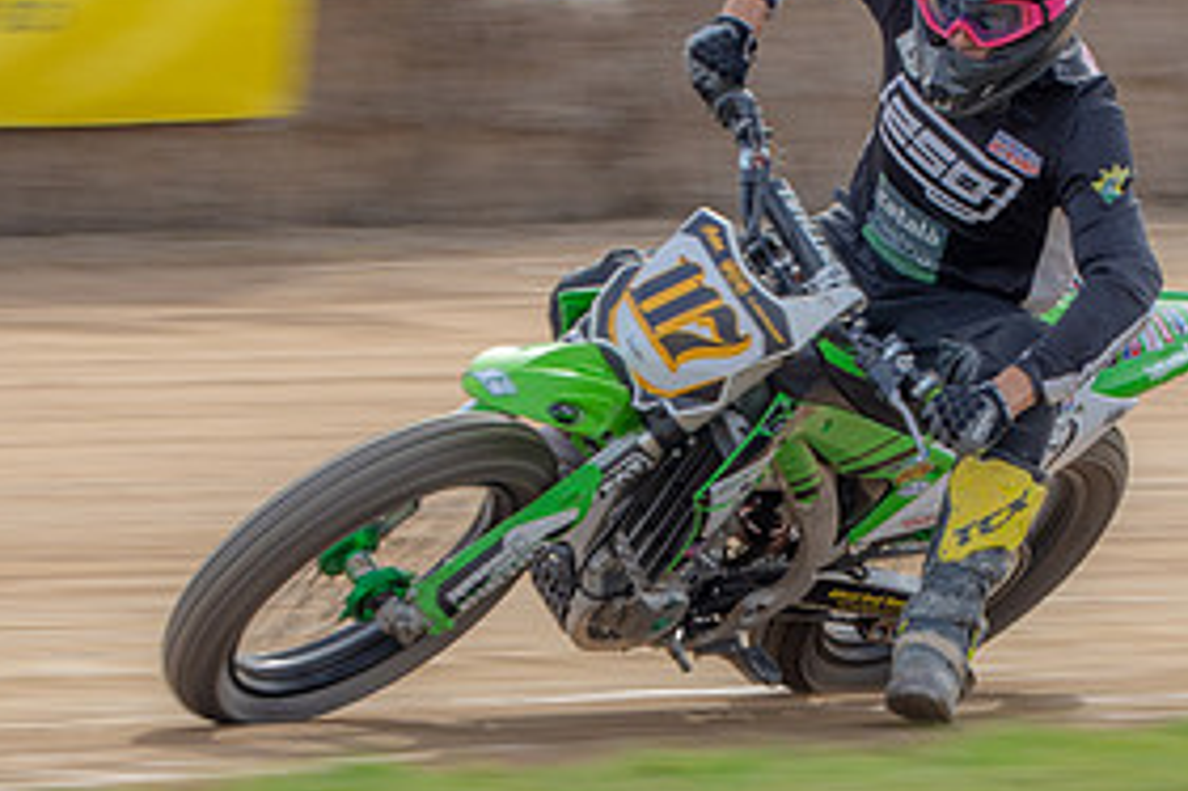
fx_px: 12631
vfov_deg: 3.6
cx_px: 658
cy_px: 239
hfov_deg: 5.4
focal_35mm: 383
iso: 100
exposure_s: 1/100
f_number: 11
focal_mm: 92
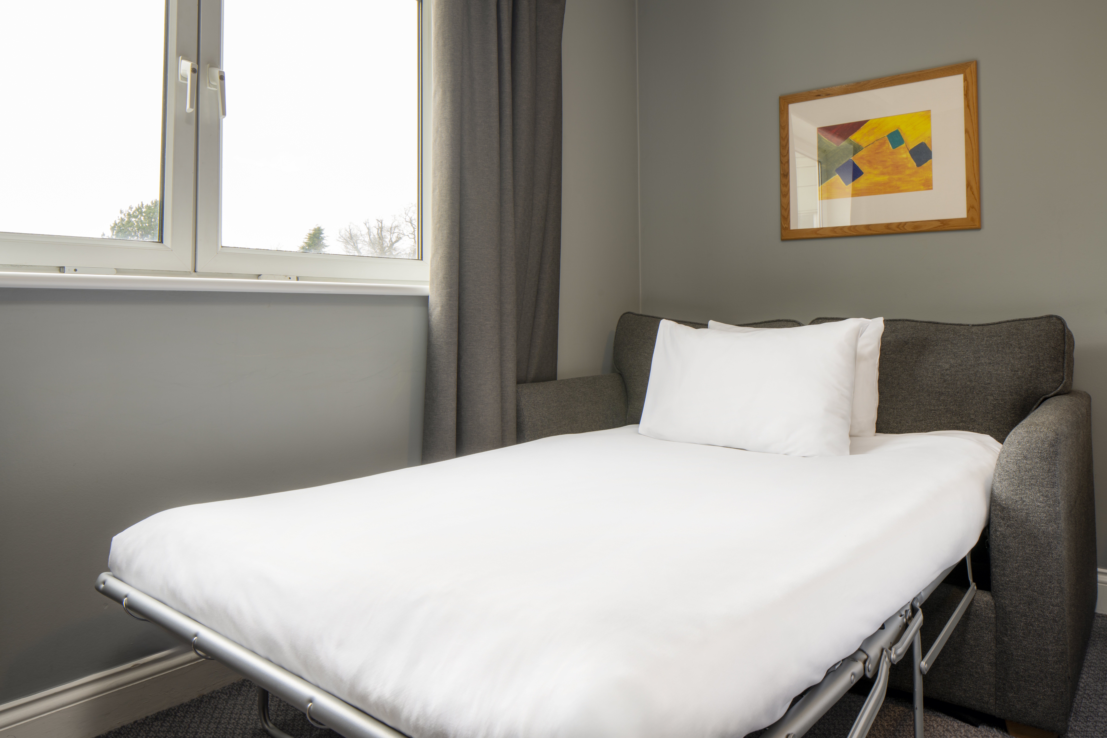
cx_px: 554
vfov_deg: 53.1
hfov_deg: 73.7
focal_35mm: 24
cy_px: 369
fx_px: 738
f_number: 16
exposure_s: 1
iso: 125
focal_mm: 24
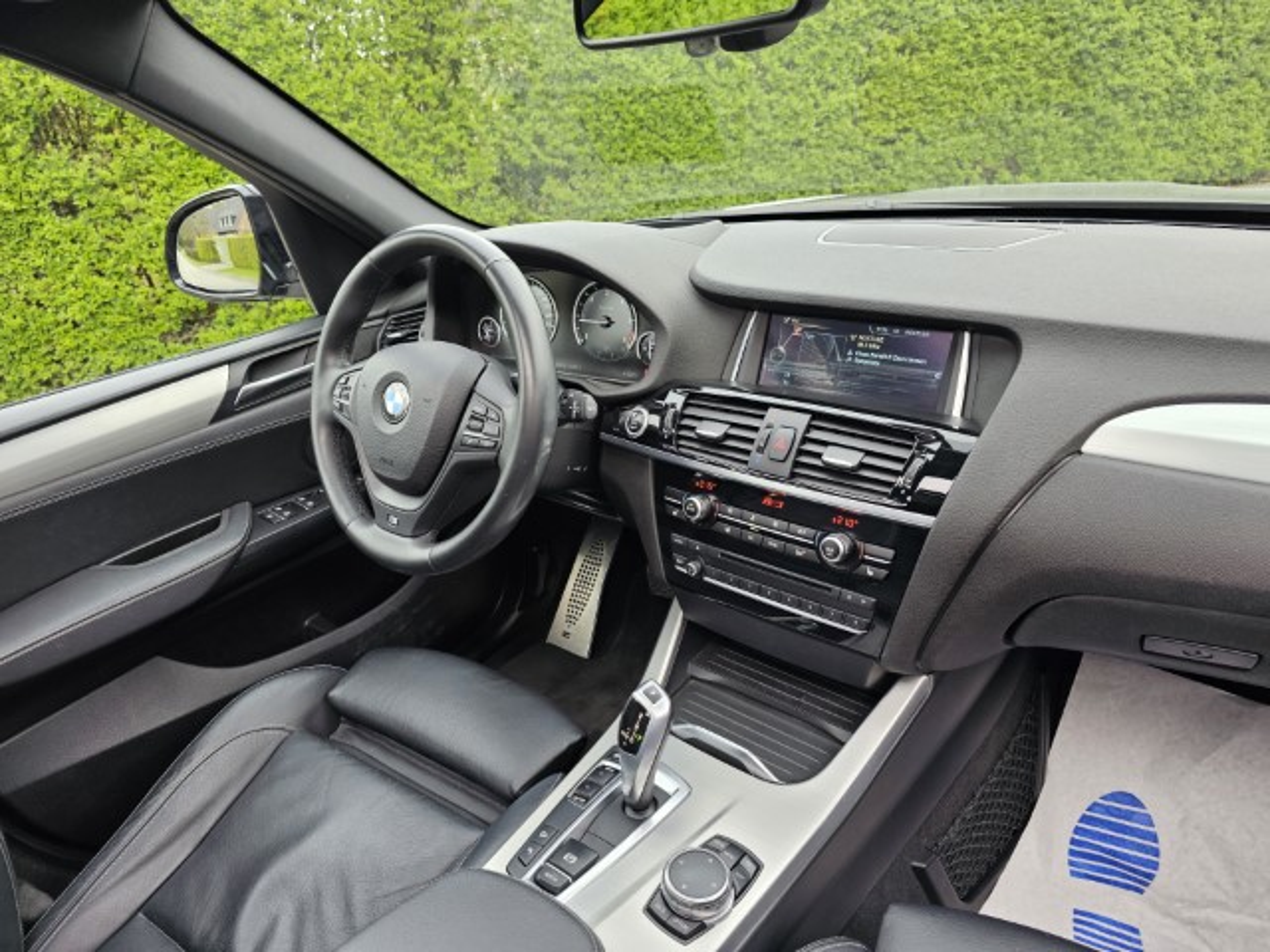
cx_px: 635
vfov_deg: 58.9
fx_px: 844
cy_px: 476
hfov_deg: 73.9
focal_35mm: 23
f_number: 1.7
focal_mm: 6.3
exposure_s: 1/180
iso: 80
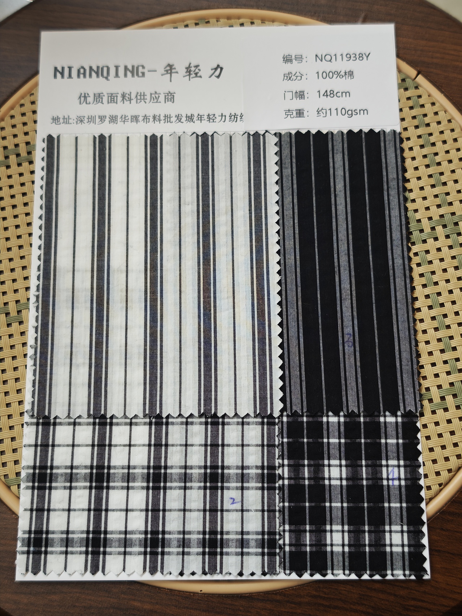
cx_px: 231
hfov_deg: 30.9
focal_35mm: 47
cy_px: 308
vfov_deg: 40.4
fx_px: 836
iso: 160
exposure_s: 1/100
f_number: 1.44
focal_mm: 6.68
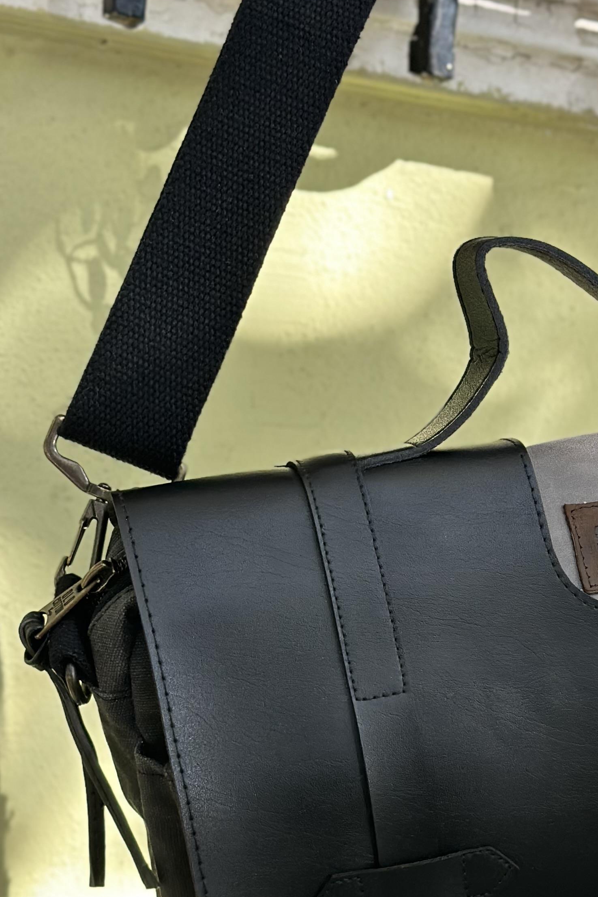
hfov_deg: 14.9
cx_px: 548
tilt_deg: -1.7
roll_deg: -4.7
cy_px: 610
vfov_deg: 22.3
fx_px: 2267
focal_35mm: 91
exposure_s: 1/256
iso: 80
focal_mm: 6.86
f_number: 1.78
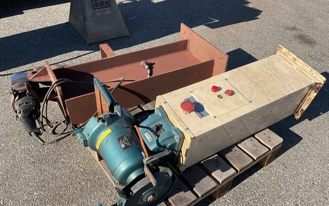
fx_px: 278
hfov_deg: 61.2
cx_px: 165
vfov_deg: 40.5
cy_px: 120
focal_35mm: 31
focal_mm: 3
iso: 16
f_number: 1.8
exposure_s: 1/1451
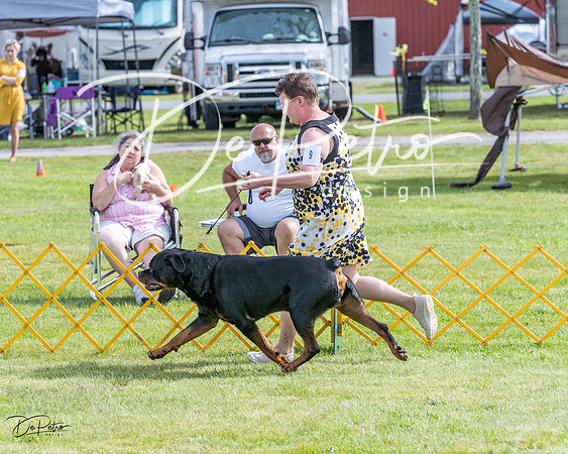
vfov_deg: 8.8
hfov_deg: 11.0
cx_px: 240
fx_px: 2949
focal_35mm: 175
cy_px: 198
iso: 400
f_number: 5.6
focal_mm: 138
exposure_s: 1/1250
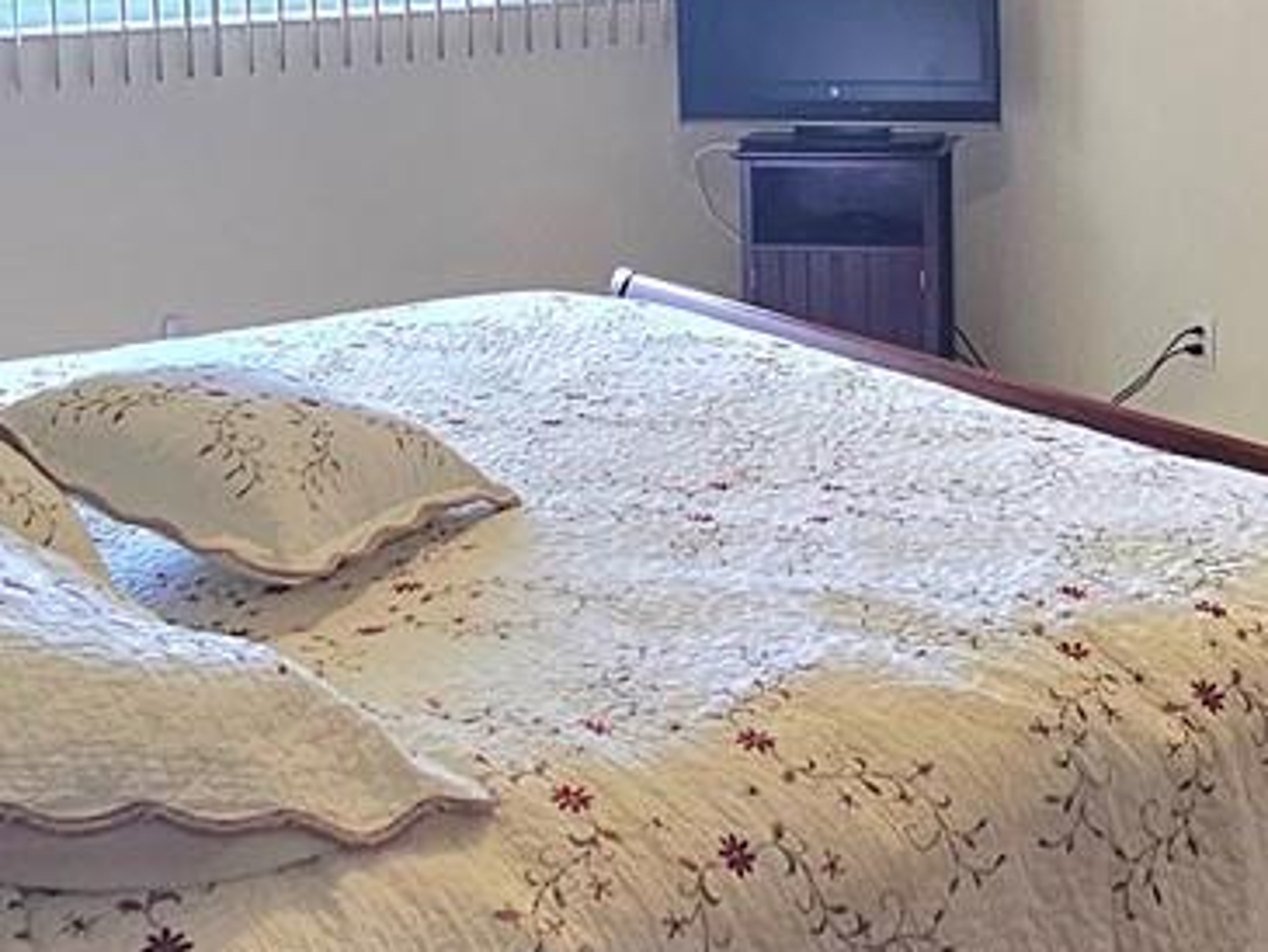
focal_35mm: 57
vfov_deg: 24.5
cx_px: 667
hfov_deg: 33.8
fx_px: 2089
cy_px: -7
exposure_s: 1/60.2
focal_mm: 2.2
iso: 80
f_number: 2.2
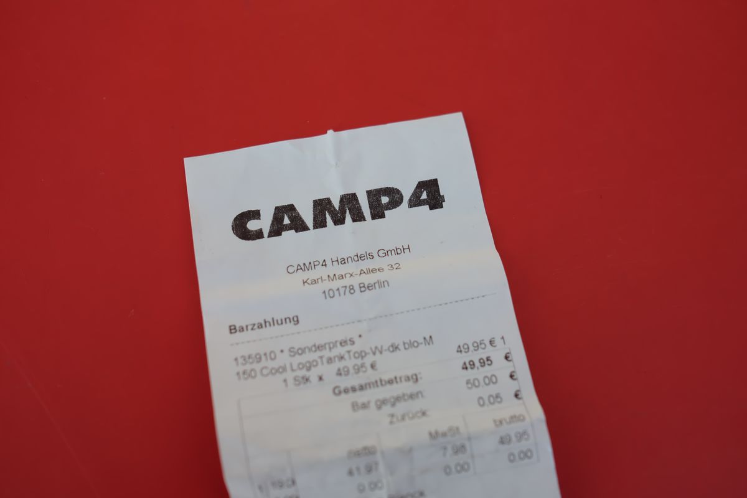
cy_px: 249
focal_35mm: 35
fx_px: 726
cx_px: 374
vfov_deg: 37.9
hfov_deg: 54.4
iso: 400
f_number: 2.5
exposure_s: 1/160
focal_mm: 23
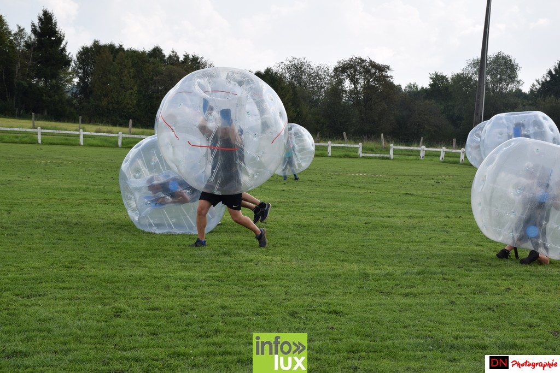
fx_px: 1120
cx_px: 280
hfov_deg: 28.1
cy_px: 186
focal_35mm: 72
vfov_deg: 18.9
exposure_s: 1/320
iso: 200
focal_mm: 48
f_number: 9
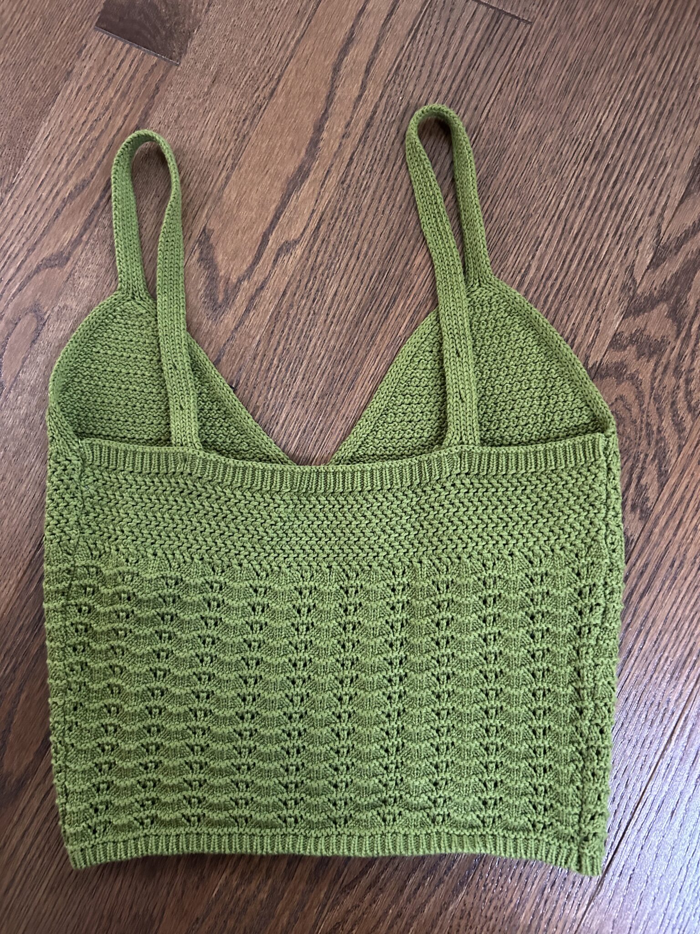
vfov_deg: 67.3
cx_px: 350
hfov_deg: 53.1
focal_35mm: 26
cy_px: 467
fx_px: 701
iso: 500
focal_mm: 5.7
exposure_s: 1/40
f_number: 1.5
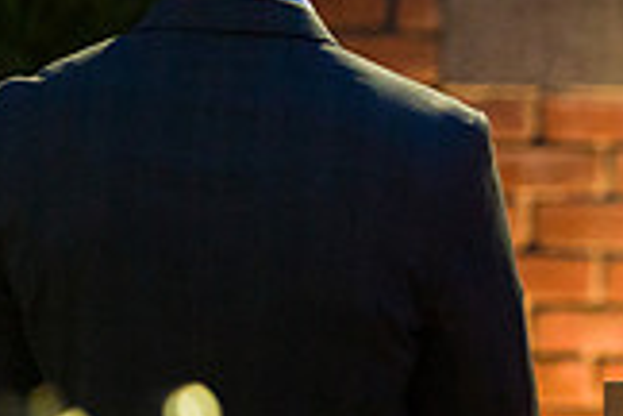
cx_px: 1092
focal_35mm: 501
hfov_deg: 4.1
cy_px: -4
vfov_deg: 2.7
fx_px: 8669
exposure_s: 1/100
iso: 6400
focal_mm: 140
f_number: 3.2
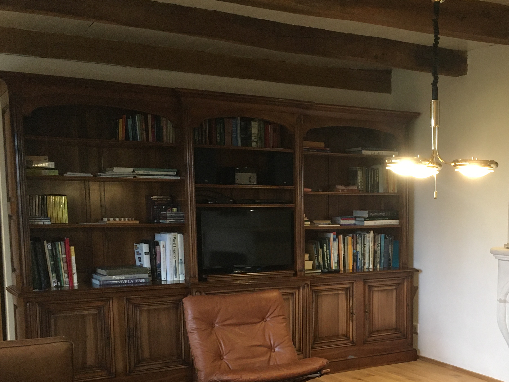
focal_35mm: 47
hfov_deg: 39.3
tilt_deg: -5.5
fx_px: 691
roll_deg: -0.5
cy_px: 282
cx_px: 386
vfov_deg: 30.4
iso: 200
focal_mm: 4.15
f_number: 2.2
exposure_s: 1/33
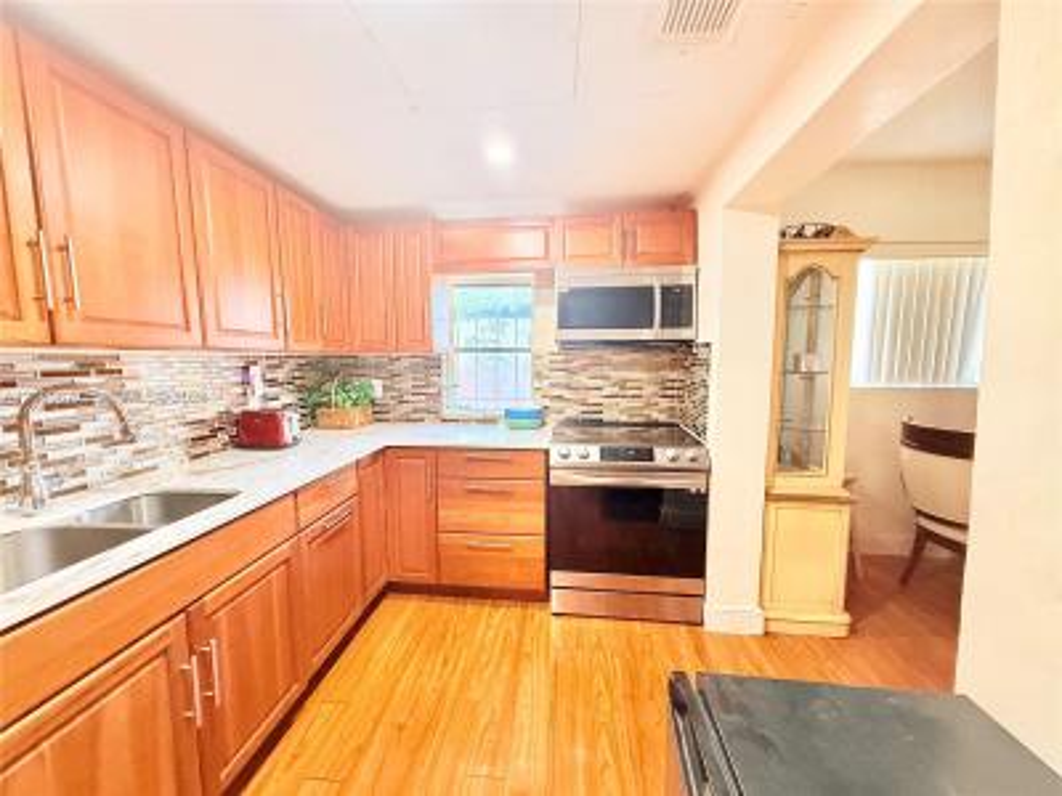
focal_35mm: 14
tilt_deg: -4.7
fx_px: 430
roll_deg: +0.5
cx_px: 531
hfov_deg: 102.1
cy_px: 398
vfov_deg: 85.7
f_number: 2.2
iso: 400
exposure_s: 1/60
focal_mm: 2.22
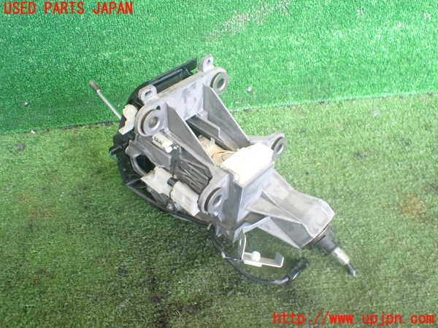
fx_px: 380
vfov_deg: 46.8
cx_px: 219
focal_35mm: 30
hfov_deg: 60.0
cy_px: 164
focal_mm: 5.4
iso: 800
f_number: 2.3
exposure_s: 1/125
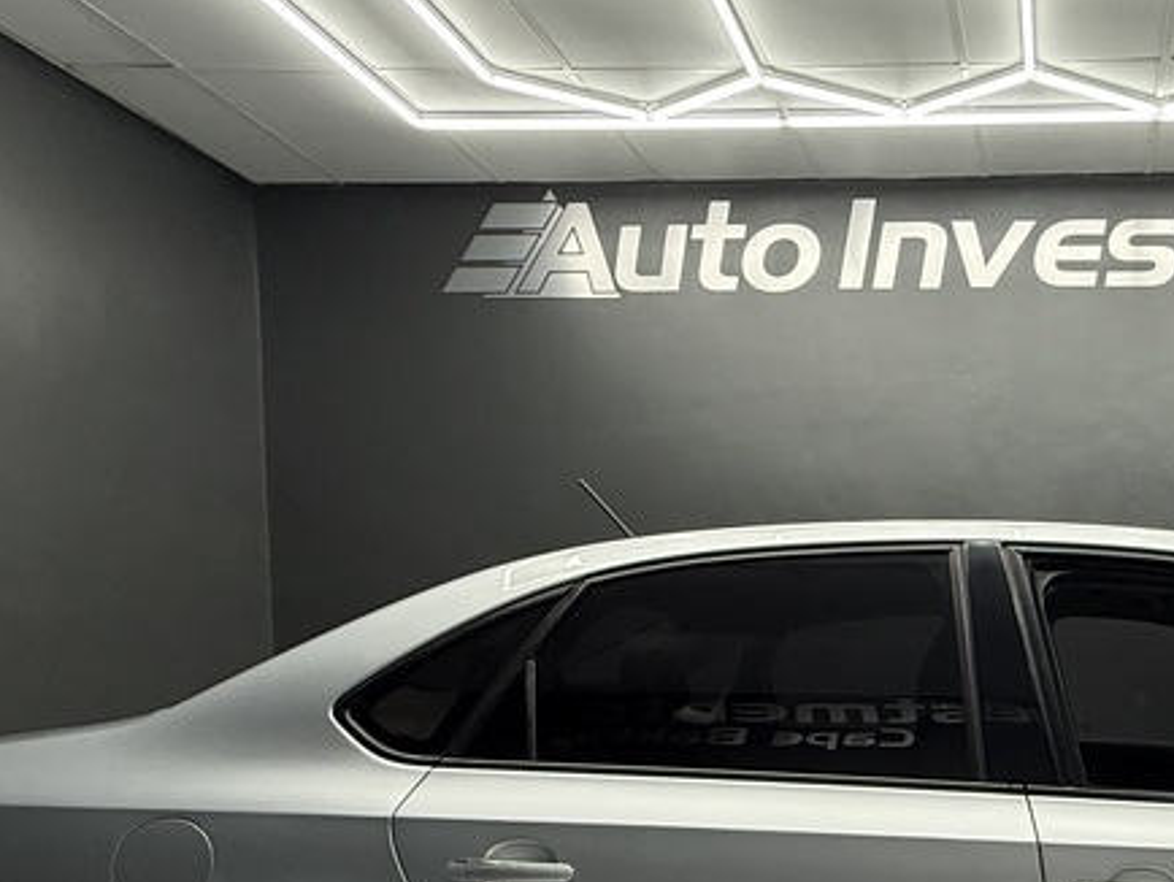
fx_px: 1120
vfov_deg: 40.5
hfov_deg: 49.3
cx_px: 1058
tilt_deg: -3.0
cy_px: 749
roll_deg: -0.6
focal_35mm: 33
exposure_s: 1/100
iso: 200
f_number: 2.2
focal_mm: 2.22
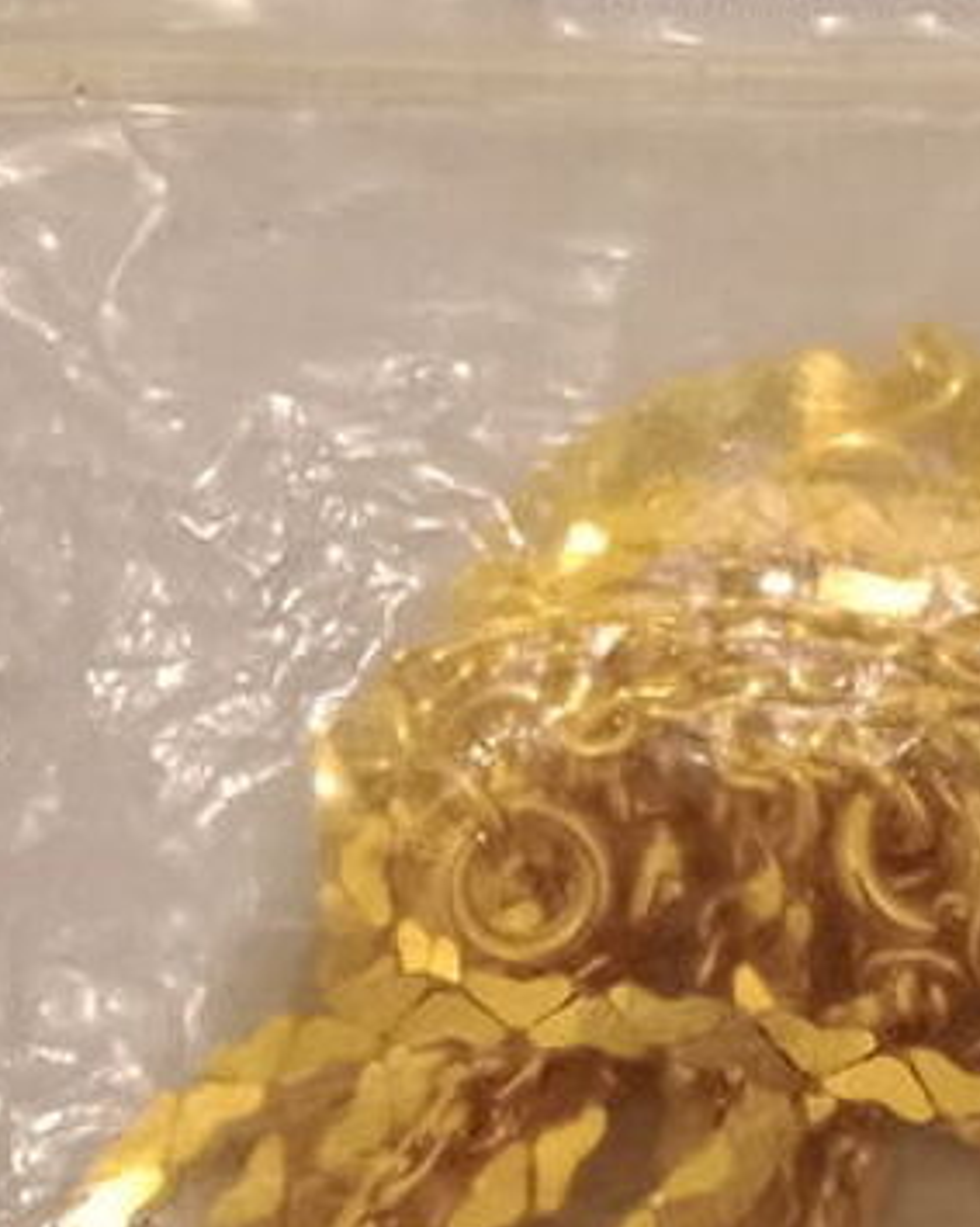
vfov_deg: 18.5
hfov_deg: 14.9
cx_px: 745
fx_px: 3736
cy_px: 969
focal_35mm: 103
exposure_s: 1/25
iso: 1378
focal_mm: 3.37
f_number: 2.2
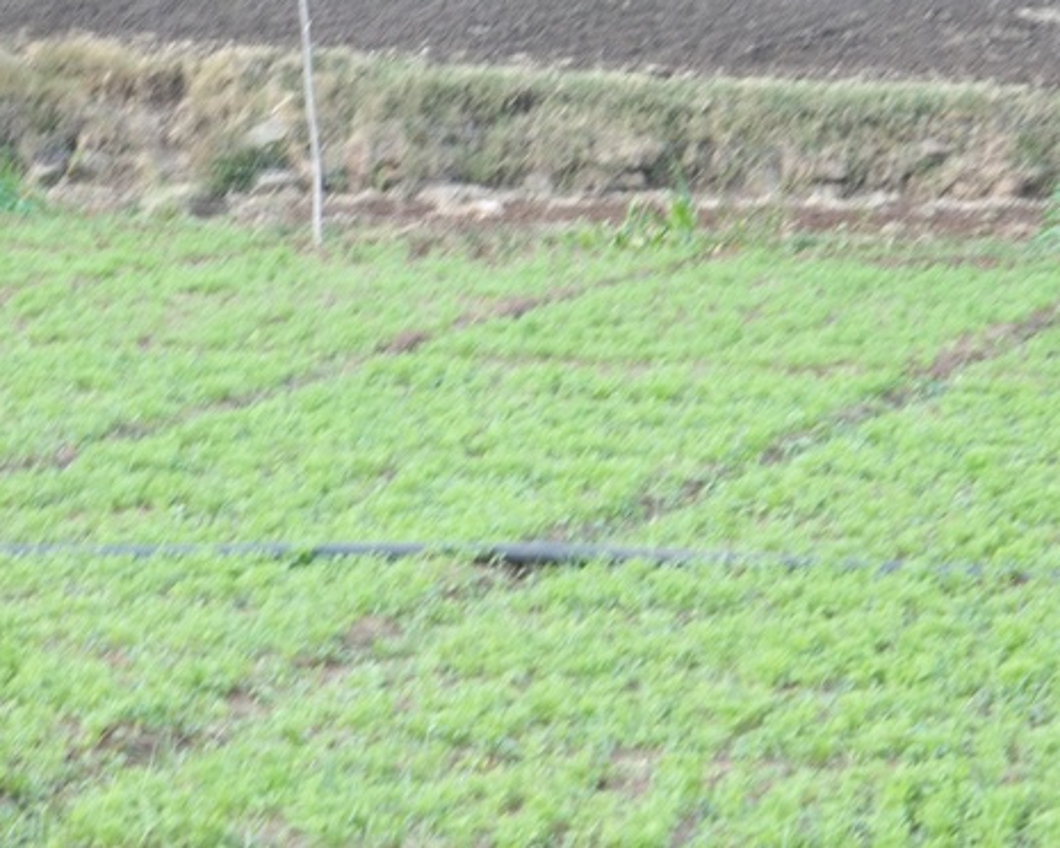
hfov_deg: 11.2
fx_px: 5427
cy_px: 423
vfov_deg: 8.9
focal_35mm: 173
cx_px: 554
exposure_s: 1/80
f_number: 5.9
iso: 160
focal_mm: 29.5
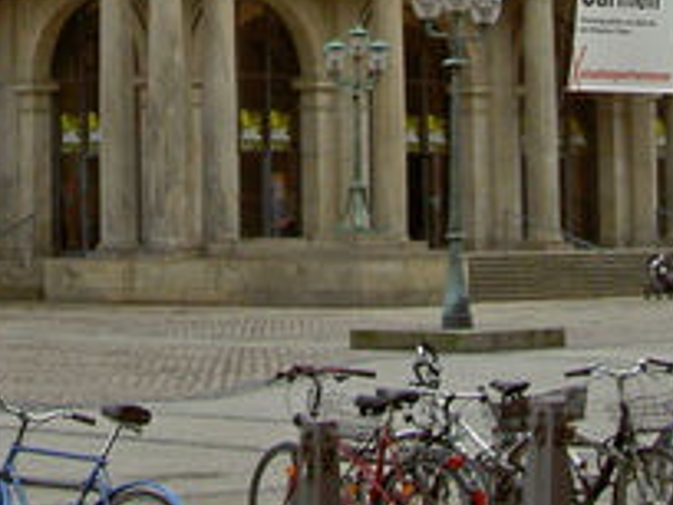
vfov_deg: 9.4
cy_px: -300
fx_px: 2975
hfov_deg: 12.8
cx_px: 112
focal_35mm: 153
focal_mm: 8
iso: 50
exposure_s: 1/125
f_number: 4.7
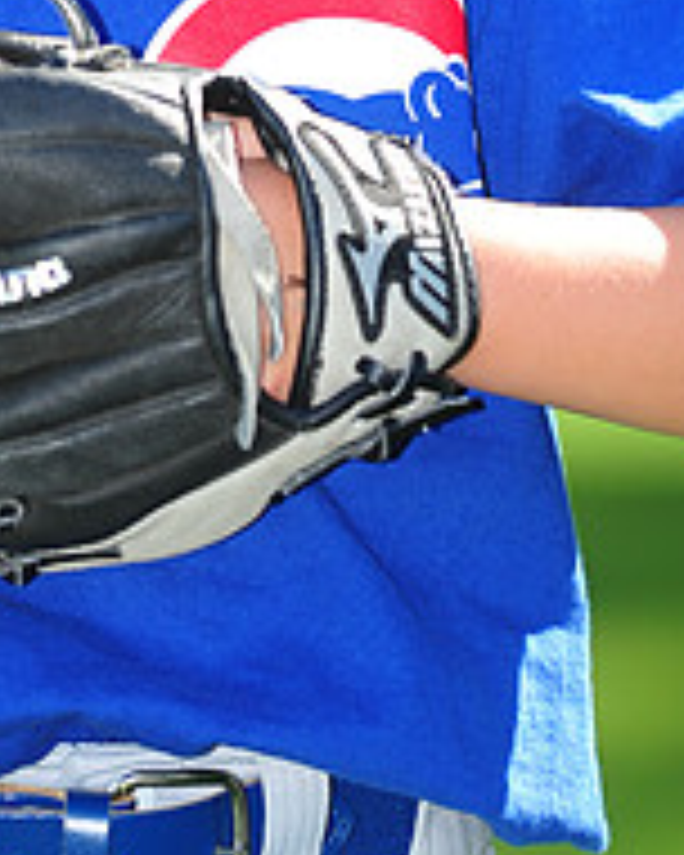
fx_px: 14525
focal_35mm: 574
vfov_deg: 3.4
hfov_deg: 2.7
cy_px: -274
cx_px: 72
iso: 200
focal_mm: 200
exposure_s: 1/400
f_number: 4.5
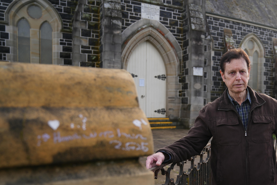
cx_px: 208
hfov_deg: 49.8
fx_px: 285
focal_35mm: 37
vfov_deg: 35.5
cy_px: 128
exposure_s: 1/400
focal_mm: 24
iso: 80
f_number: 2.8
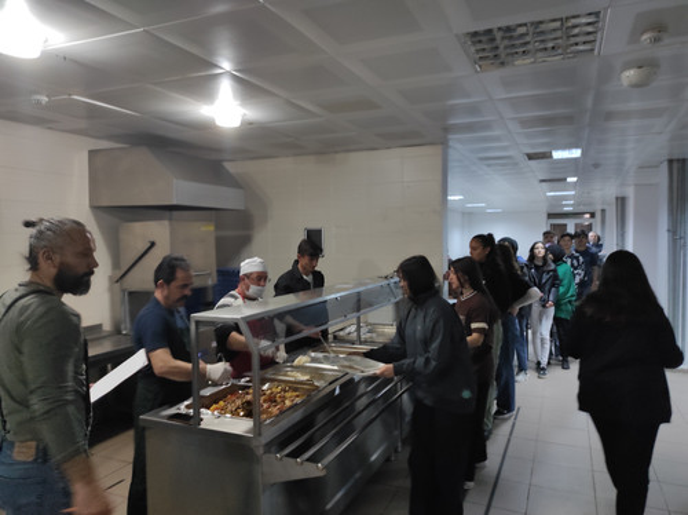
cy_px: 258
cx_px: 344
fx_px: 496
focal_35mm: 25
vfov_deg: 54.8
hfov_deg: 69.4
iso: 428
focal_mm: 5.43
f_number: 1.89
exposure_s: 1/25
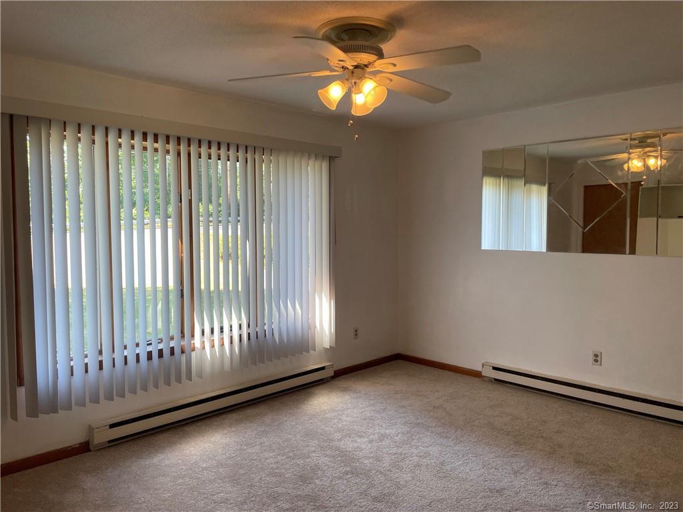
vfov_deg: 53.1
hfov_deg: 67.3
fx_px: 513
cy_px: 256
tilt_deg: -2.1
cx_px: 342
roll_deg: +0.5
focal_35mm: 26
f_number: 1.6
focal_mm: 4.2
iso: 64
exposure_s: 1/120
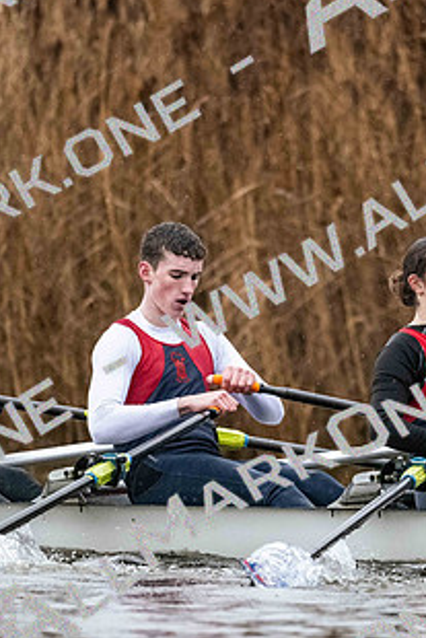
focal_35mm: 748
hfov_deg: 1.8
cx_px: 416
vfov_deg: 2.8
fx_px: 13261
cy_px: 355
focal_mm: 400
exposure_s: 1/1600
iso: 5600
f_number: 4.5
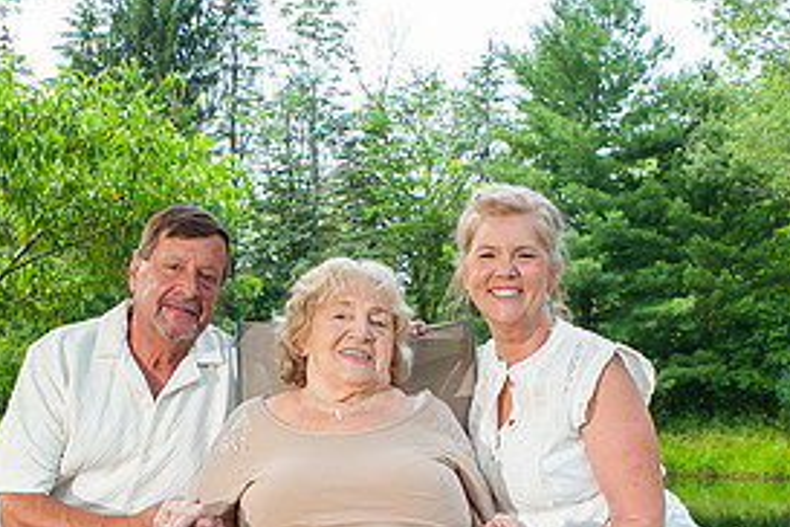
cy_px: 416
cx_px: 356
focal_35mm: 83
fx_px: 1821
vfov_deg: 16.3
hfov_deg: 24.5
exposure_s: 1/100
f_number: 14
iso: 800
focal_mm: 30
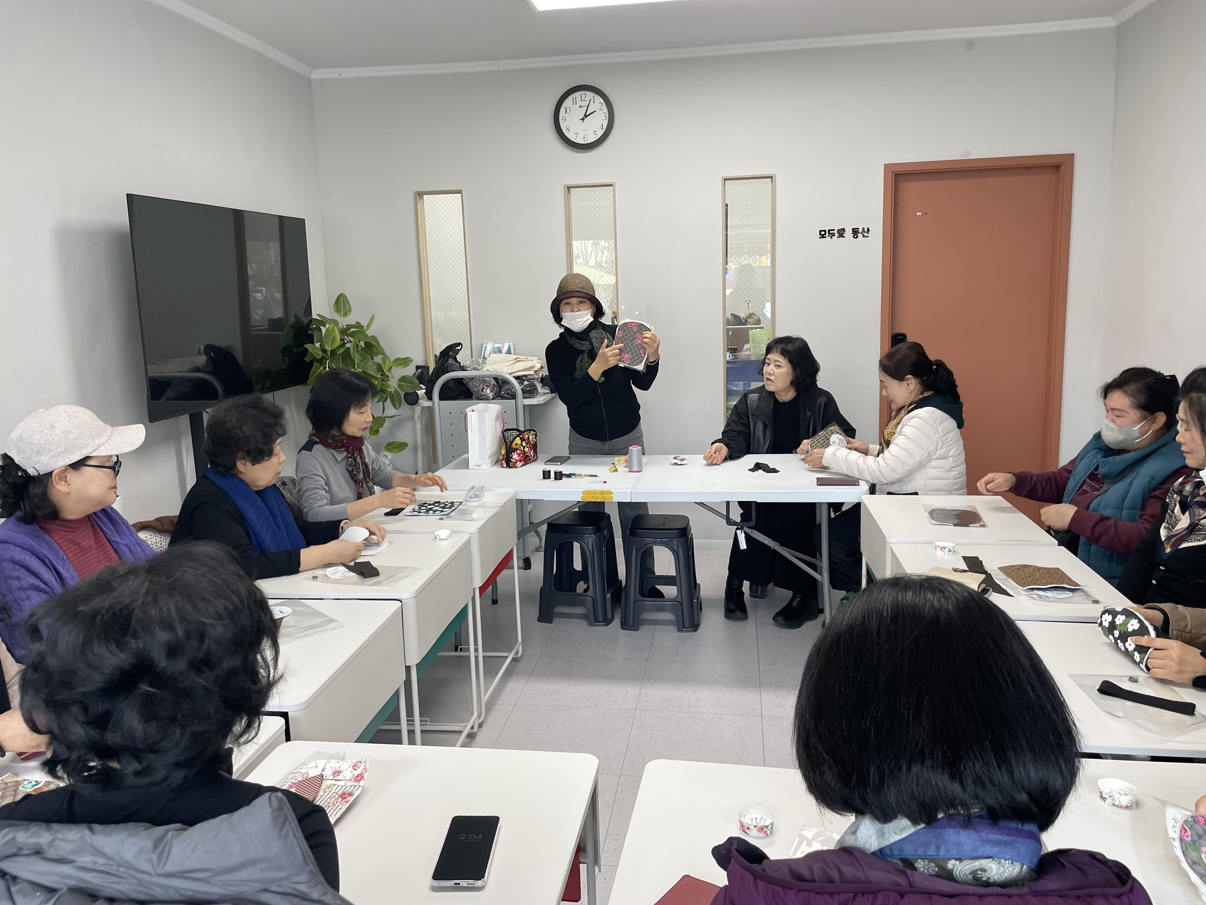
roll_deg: +1.8
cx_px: 603
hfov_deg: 67.3
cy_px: 452
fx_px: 906
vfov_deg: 53.1
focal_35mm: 26
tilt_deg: -9.6
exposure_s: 1/121
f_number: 1.6
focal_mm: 4.2
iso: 125
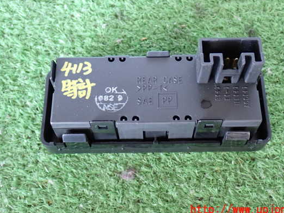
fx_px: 443
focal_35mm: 54
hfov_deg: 35.5
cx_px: 150
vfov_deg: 27.0
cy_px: 95
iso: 800
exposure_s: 1/30
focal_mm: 8.4
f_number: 3.1
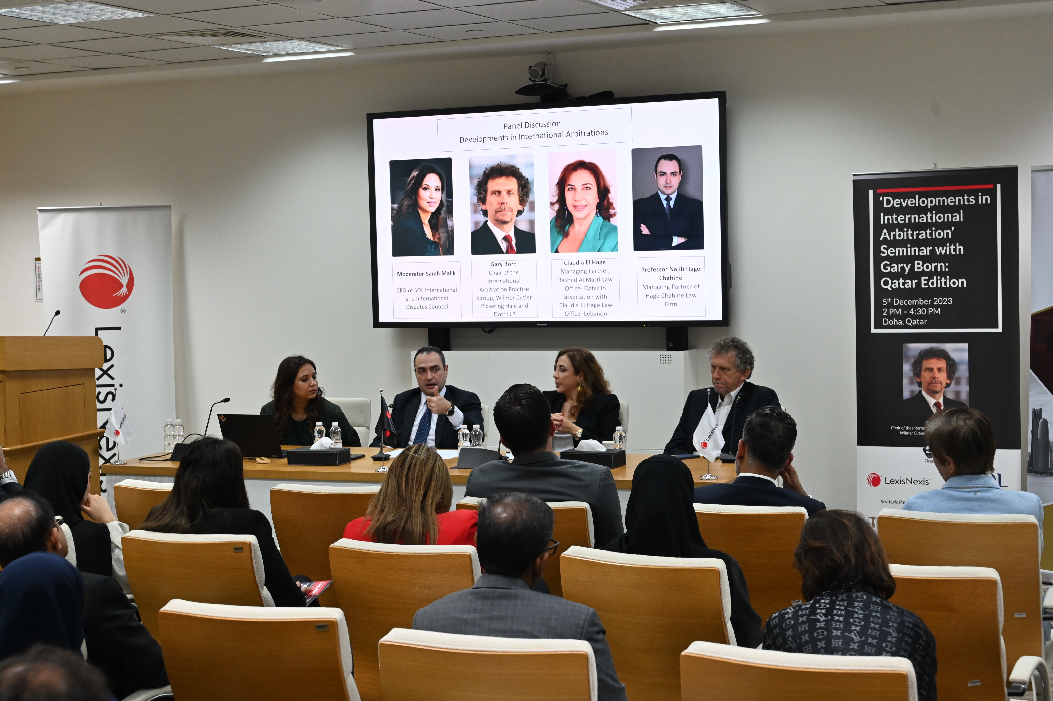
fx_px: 1608
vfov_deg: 24.6
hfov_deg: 36.3
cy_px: 350
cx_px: 526
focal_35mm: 55
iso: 1600
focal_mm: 55
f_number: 7.1
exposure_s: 1/60
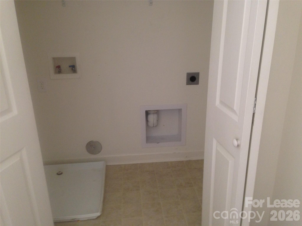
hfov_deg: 55.4
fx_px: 288
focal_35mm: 33
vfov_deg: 42.9
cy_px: 113
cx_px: 151
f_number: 2.4
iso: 160
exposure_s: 1/20
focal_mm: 4.12
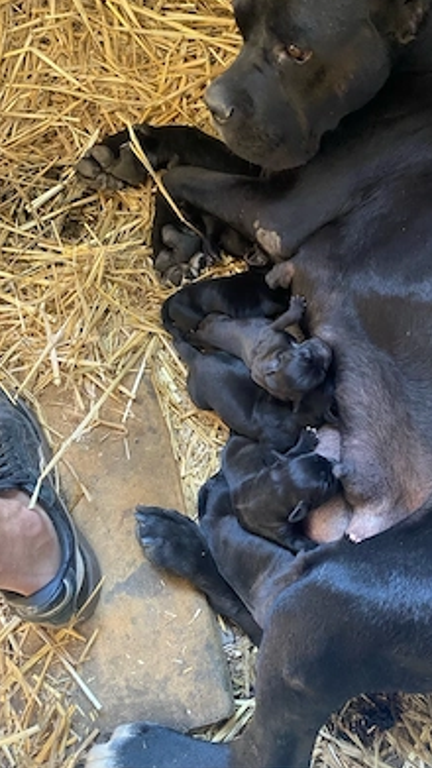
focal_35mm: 29
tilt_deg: -73.7
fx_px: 590
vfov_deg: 66.1
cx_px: 281
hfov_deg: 39.8
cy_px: 379
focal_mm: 4.25
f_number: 1.8
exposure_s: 1/30
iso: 800
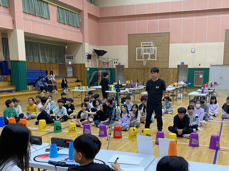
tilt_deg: -11.0
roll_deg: +0.4
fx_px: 258
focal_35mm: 39
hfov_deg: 47.7
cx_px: 130
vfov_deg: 36.4
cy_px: 116
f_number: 1.8
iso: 100
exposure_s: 1/60
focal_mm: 4.25
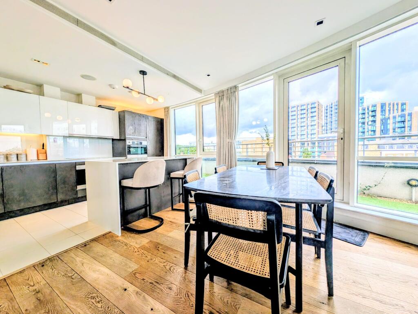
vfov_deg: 94.6
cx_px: 209
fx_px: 145
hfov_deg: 110.5
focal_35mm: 12
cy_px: 157
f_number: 1.95
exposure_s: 1/317
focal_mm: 2.23
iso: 38
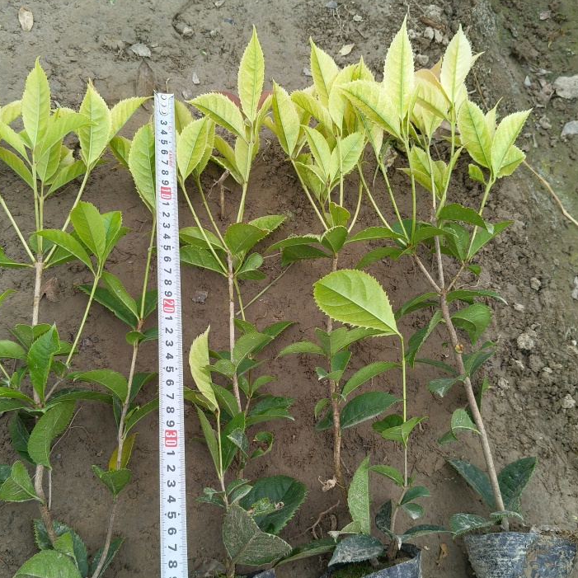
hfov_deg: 47.1
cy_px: 324
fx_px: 661
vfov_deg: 47.1
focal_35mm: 35
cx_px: 258
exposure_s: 1/687
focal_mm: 4.84
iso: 80
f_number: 1.8
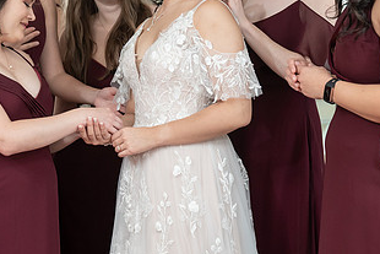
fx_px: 929
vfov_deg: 15.5
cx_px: 227
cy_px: 106
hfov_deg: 23.1
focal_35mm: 88
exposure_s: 1/200
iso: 2000
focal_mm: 40
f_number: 4
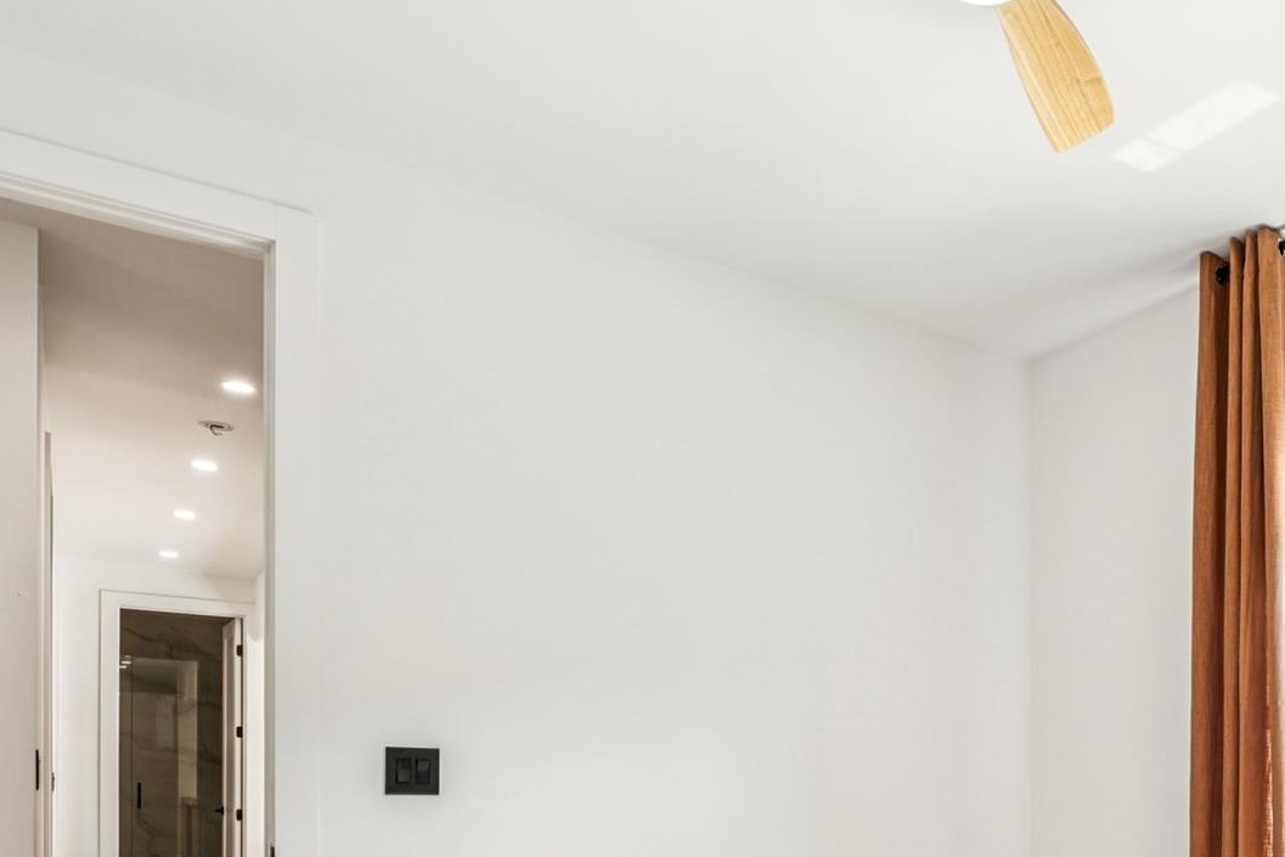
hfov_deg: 52.1
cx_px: 1108
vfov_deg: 37.3
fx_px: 1169
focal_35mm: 33
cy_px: 793
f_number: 13
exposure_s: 1/4
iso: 100
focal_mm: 16.9
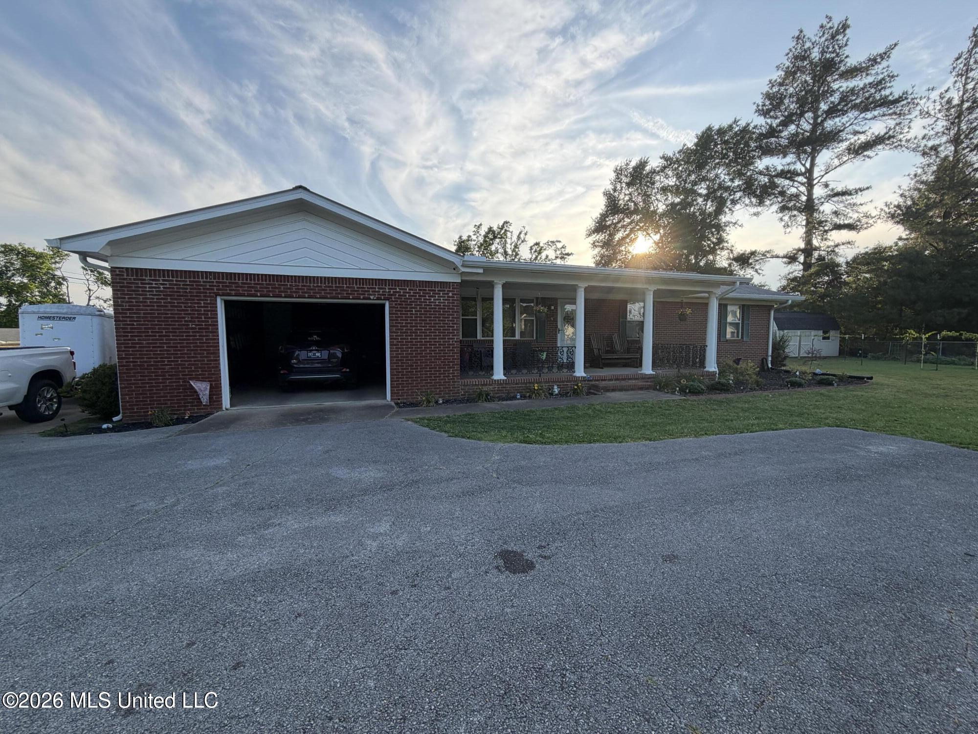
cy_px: 367
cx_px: 489
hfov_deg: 102.1
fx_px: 396
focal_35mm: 14
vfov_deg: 85.7
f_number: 2.2
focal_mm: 2.22
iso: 50
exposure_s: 1/502
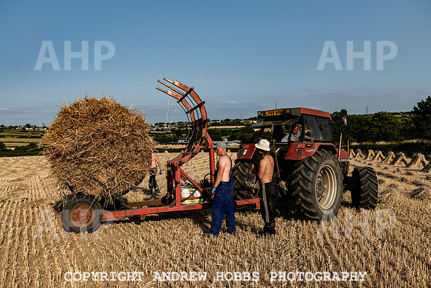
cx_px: 216
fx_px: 383
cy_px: 144
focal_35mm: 32
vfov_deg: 41.1
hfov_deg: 58.7
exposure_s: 1/1600
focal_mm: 32
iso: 64
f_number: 5.6
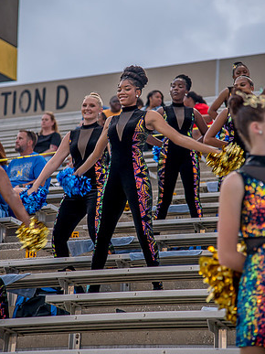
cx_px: 132
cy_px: 150
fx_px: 1369
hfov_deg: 11.1
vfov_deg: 14.7
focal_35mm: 134
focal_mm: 120
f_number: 4
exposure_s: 1/200
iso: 400
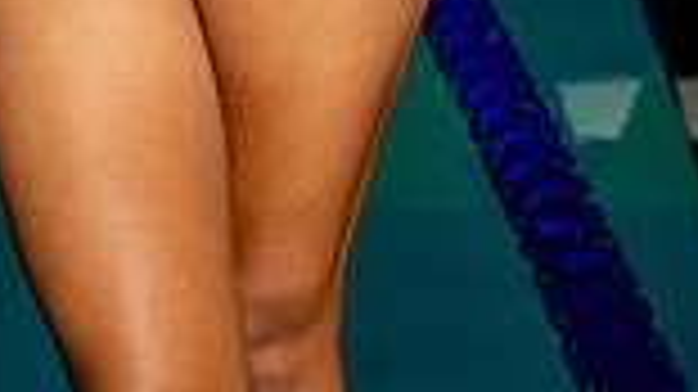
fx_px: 3089
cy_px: -536
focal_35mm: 167
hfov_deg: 12.8
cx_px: 63
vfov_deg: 6.9
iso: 80
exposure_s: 1/250
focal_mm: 55
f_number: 5
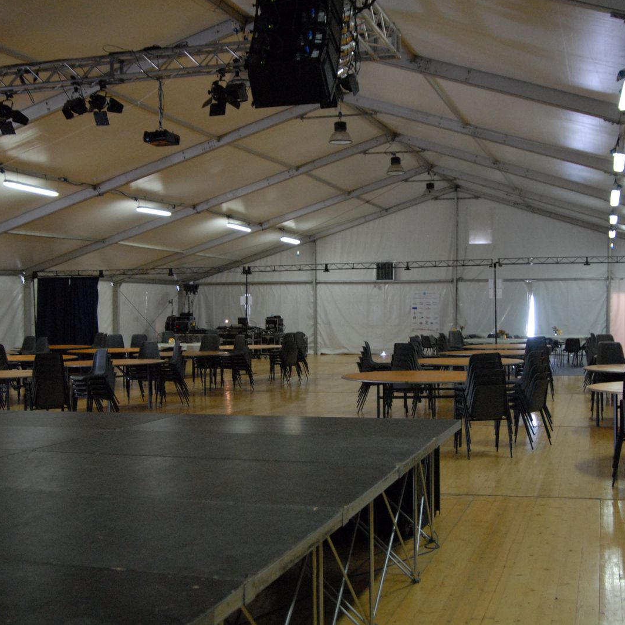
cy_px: 311
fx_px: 940
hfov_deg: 36.8
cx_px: 326
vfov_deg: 36.8
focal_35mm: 46
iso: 1000
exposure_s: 1/60
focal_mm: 24
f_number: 4
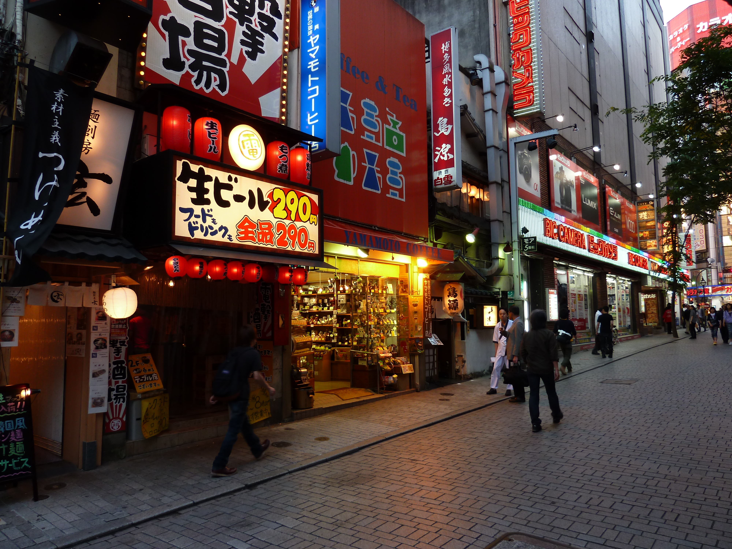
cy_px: 274
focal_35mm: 25
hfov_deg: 69.4
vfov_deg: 54.9
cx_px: 366
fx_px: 529
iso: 80
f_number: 3.3
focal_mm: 4.1
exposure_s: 1/40
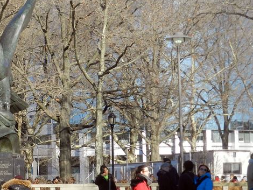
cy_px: 98
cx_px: -19
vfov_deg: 10.0
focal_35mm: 148
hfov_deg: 13.1
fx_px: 1082
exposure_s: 1/500
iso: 160
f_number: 4.7
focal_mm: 12.1
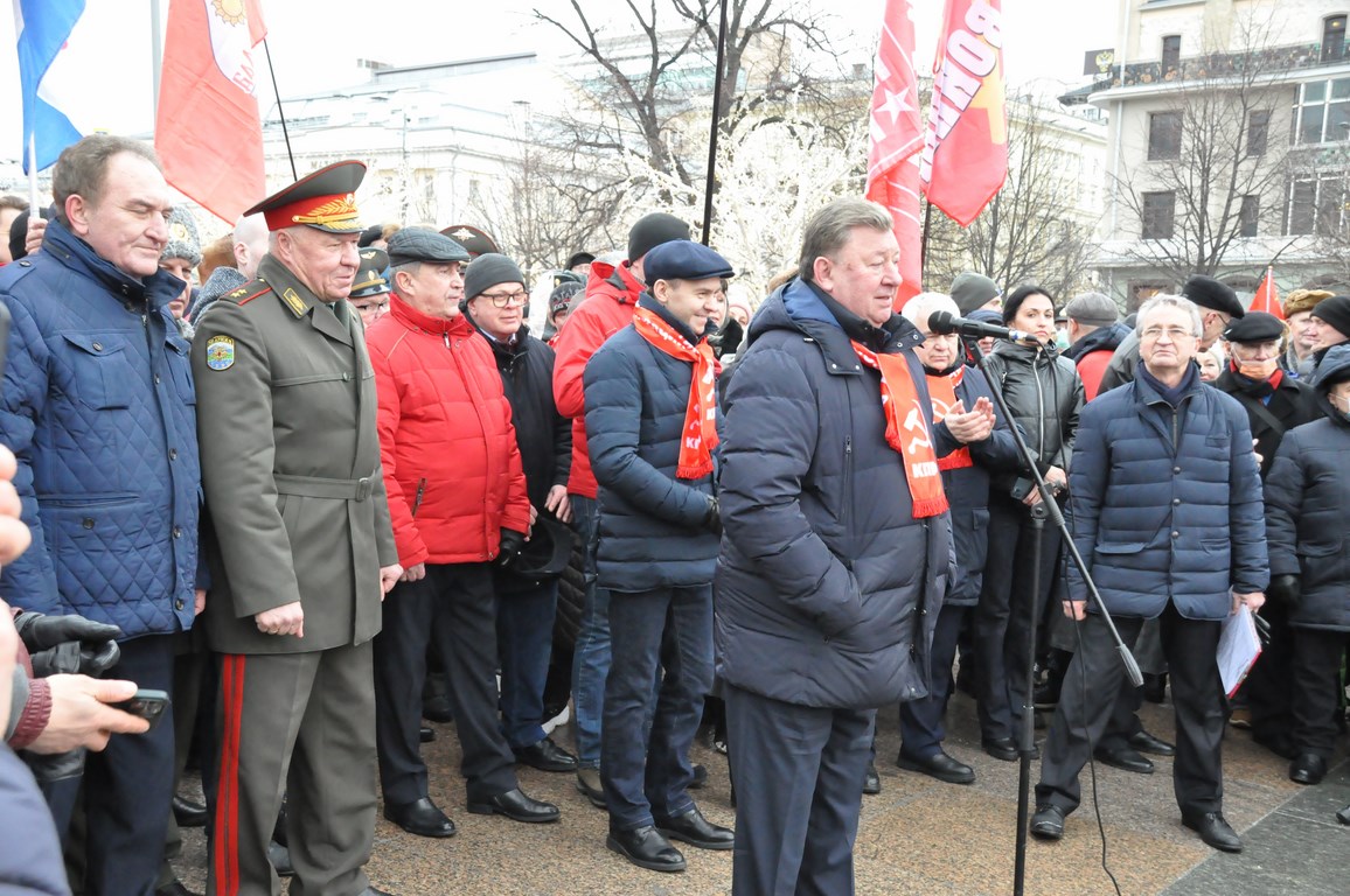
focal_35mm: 39
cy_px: 448
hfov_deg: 49.6
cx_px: 675
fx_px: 1461
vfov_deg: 34.1
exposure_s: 1/200
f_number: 7.1
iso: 3200
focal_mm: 26
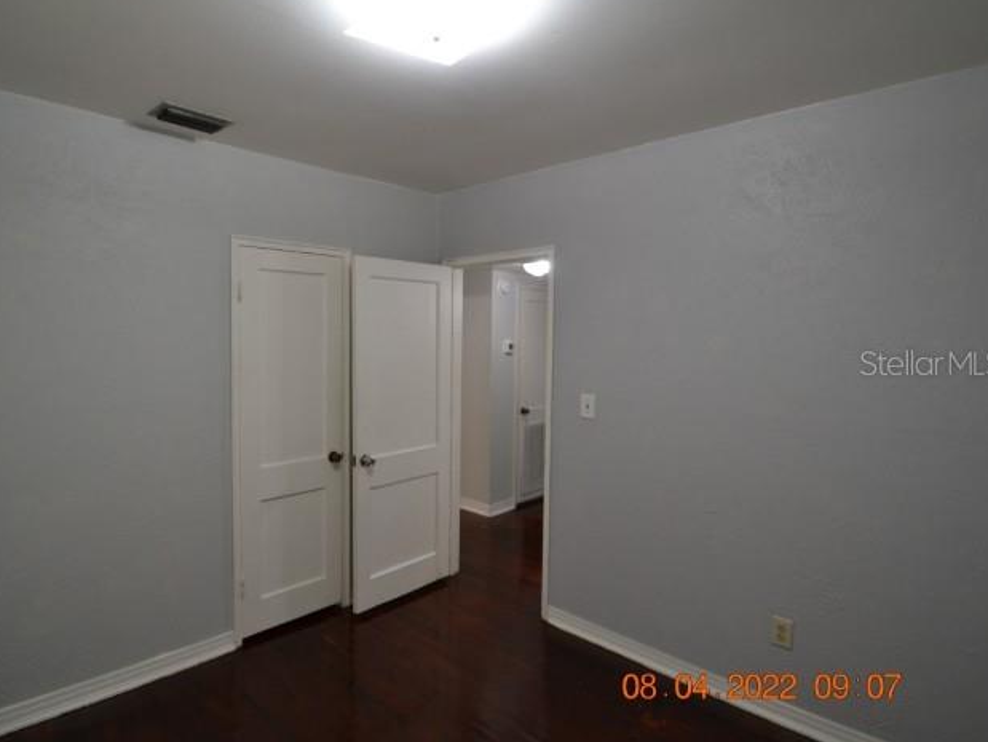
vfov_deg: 68.0
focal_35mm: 19
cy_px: 362
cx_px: 436
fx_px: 551
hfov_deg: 83.4
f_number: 3.5
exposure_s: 1/60
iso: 640
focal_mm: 11.5
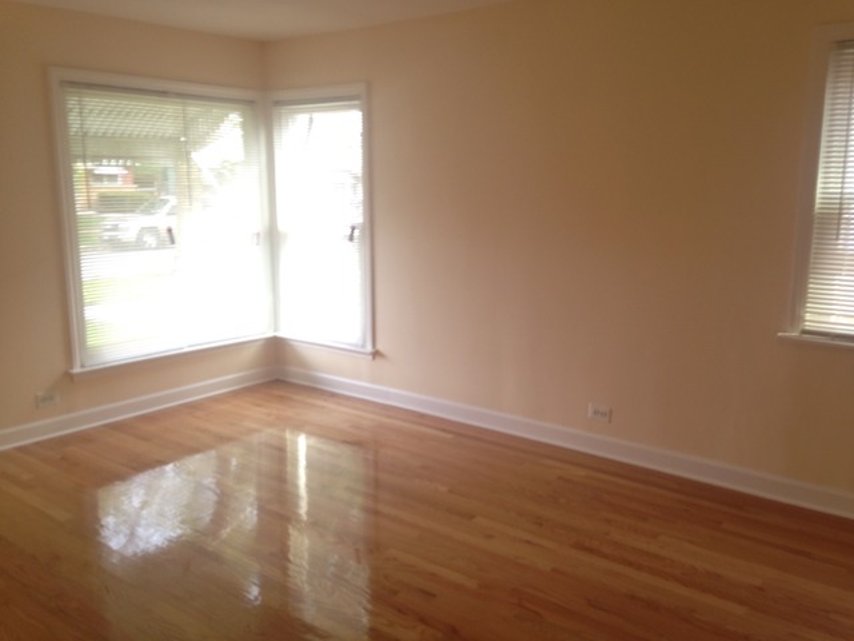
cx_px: 427
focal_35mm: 33
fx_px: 814
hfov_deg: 55.4
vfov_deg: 42.9
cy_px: 320
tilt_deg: -11.3
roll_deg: +0.3
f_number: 2.4
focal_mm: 4.12
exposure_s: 1/24
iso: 50
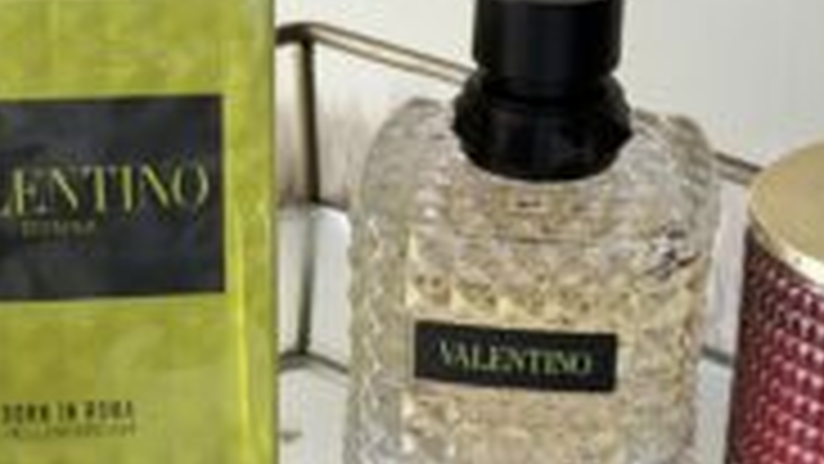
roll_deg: +0.5
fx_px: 2819
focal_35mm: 129
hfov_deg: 16.6
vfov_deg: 9.4
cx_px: 315
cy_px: 441
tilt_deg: -28.4
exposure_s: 1/68
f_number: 1.78
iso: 100
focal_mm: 6.76
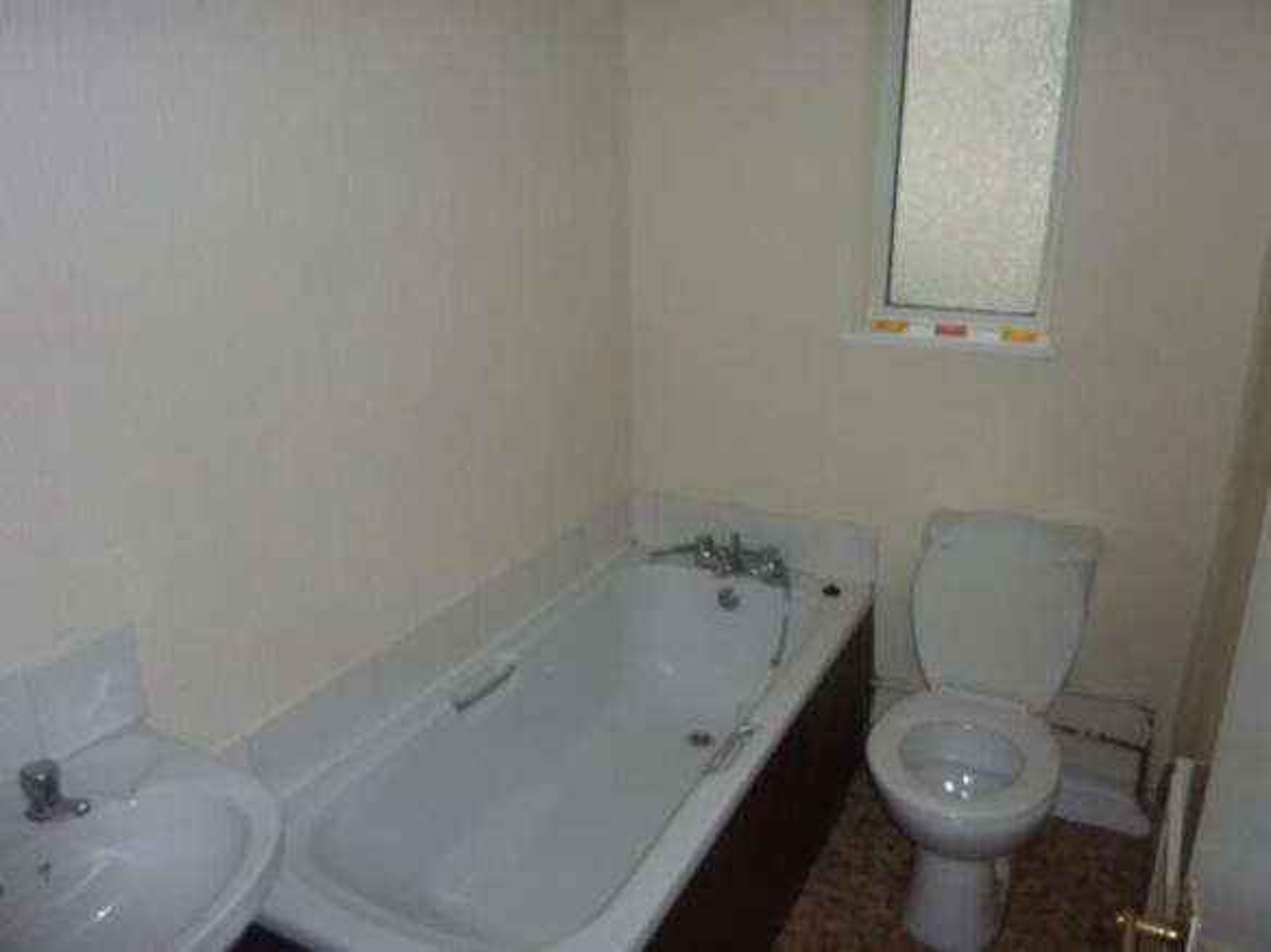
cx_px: 636
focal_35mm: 25
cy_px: 476
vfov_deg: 54.9
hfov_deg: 69.4
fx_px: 918
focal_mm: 4.1
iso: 100
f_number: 3.3
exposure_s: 1/30
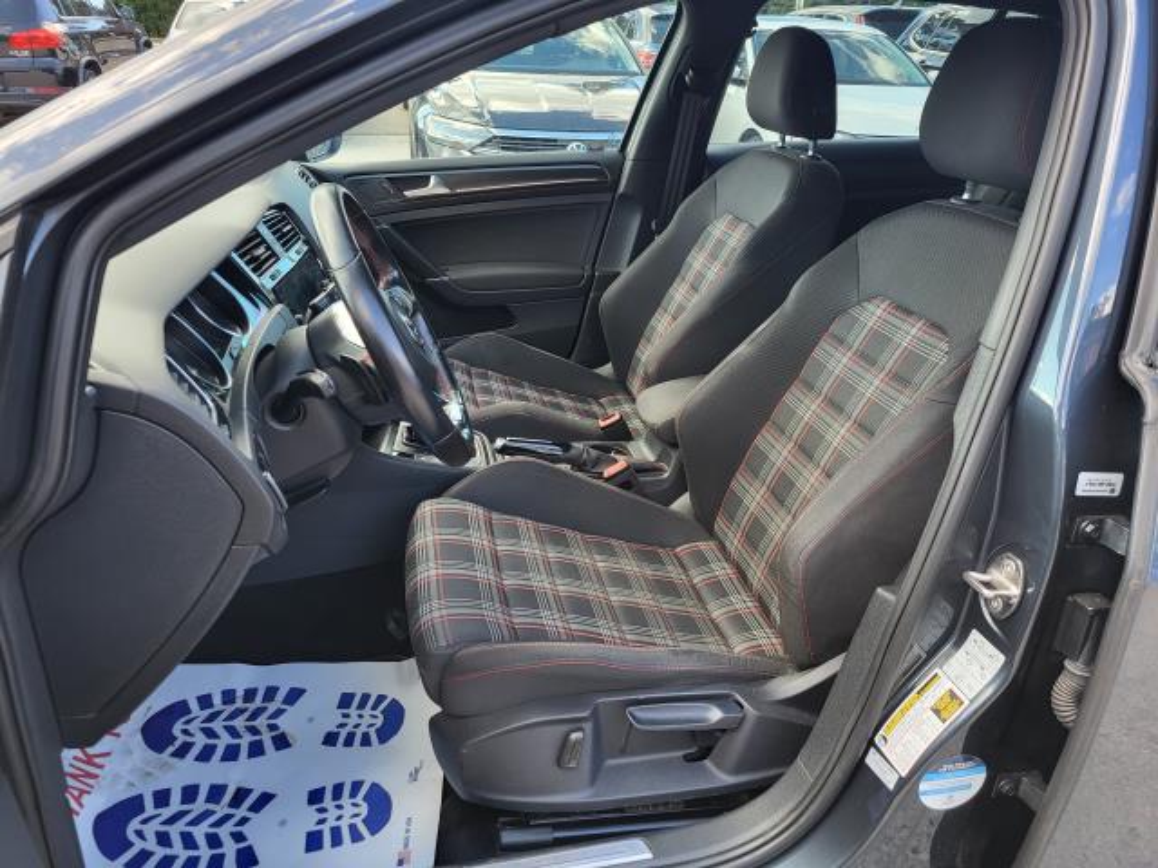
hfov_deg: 67.3
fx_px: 870
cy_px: 434
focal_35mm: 26
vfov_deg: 53.1
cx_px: 579
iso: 64
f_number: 1.8
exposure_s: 1/120
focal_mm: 5.4
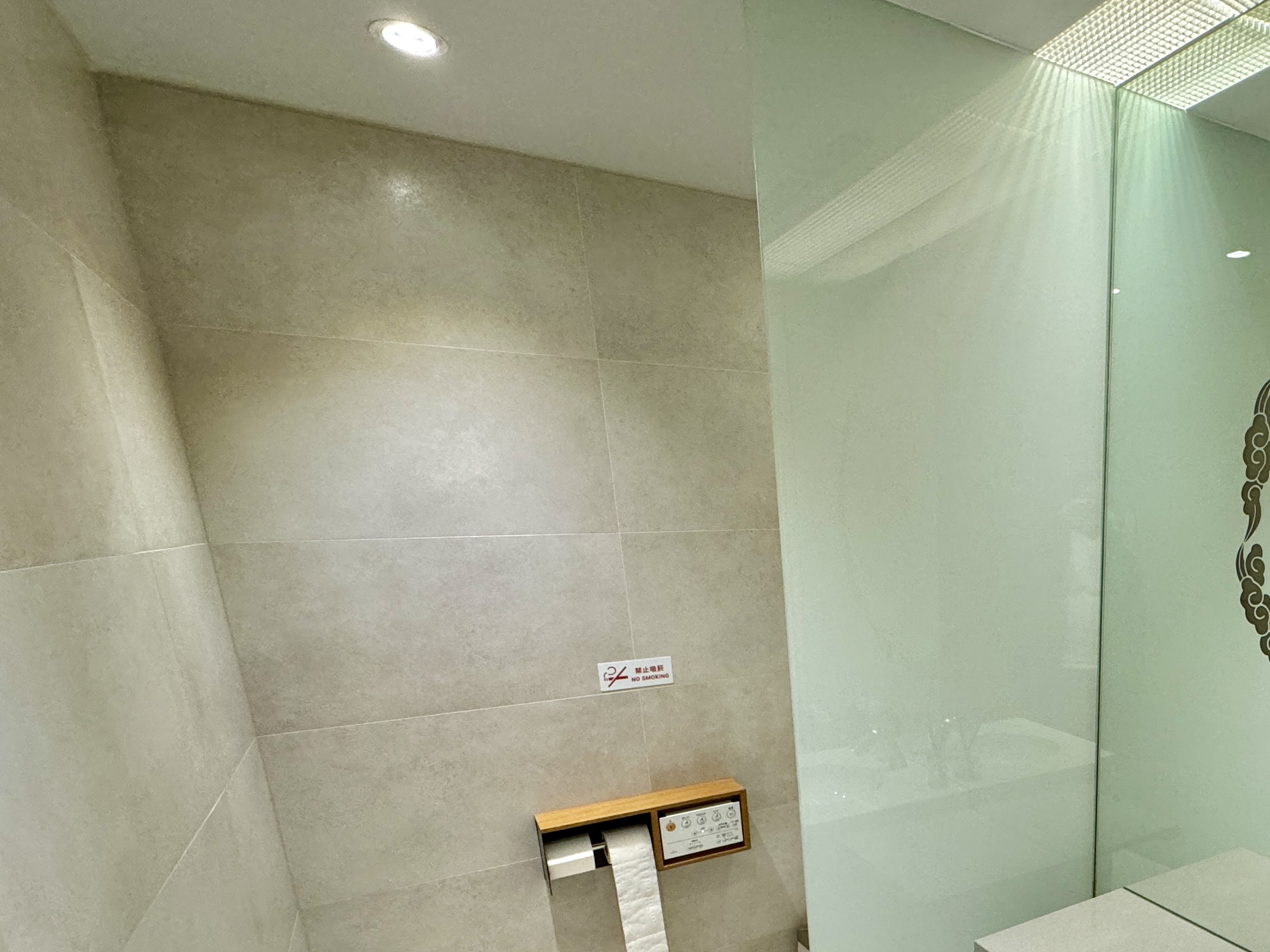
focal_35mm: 23
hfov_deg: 68.1
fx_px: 844
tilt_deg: -15.8
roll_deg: +0.2
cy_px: 736
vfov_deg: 55.5
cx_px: 985
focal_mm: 2.22
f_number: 2.2
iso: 250
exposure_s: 1/120
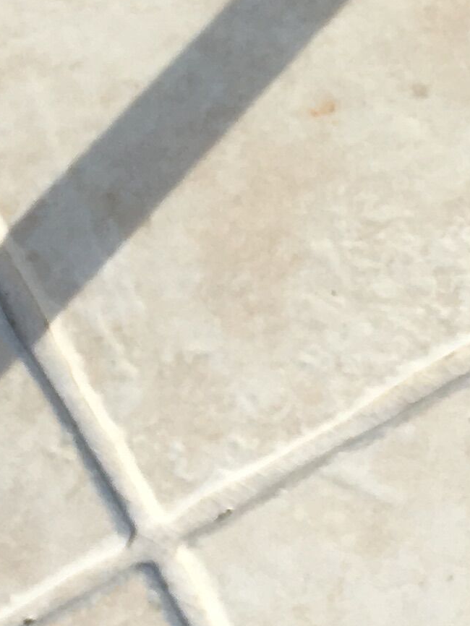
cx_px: 657
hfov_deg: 10.7
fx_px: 2443
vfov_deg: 14.2
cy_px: -85
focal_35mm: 135
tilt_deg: -45.5
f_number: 2.2
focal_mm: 4.15
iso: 25
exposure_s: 1/478
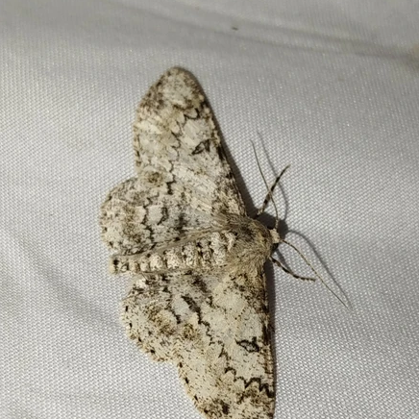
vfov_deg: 23.3
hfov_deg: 23.4
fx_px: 1013
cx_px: 230
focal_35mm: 74
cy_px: 233
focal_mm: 5.31
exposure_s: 1/50
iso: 80
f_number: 1.7
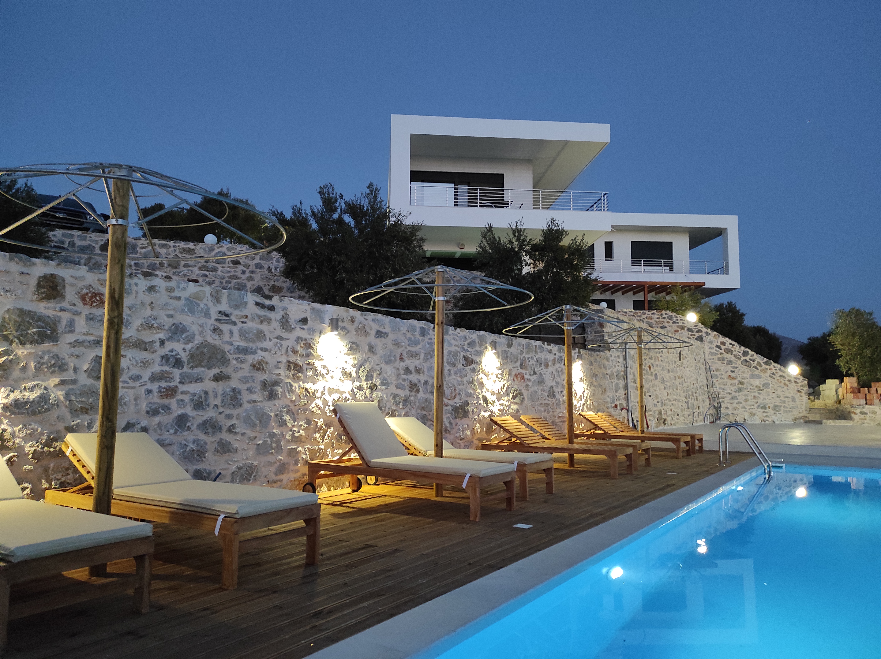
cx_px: 440
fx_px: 636
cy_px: 330
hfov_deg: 69.4
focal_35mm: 25
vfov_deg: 54.8
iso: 1332
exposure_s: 1/20
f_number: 1.89
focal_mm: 5.43
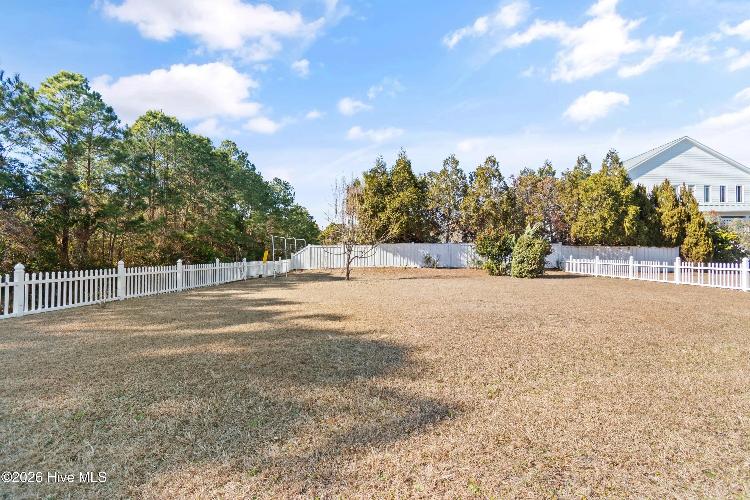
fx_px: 312
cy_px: 250
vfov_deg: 77.3
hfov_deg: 100.4
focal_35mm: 15
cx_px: 375
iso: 100
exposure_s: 1/100
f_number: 4.5
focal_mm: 10
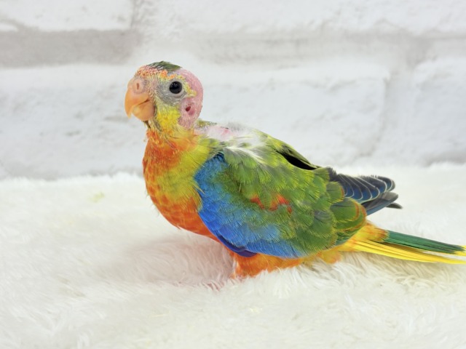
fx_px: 700
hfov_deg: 36.8
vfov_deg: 28.0
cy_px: 174
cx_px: 233
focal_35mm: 52
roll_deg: -0.4
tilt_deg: -13.5
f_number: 1.6
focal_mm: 5.96
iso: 40
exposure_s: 1/50
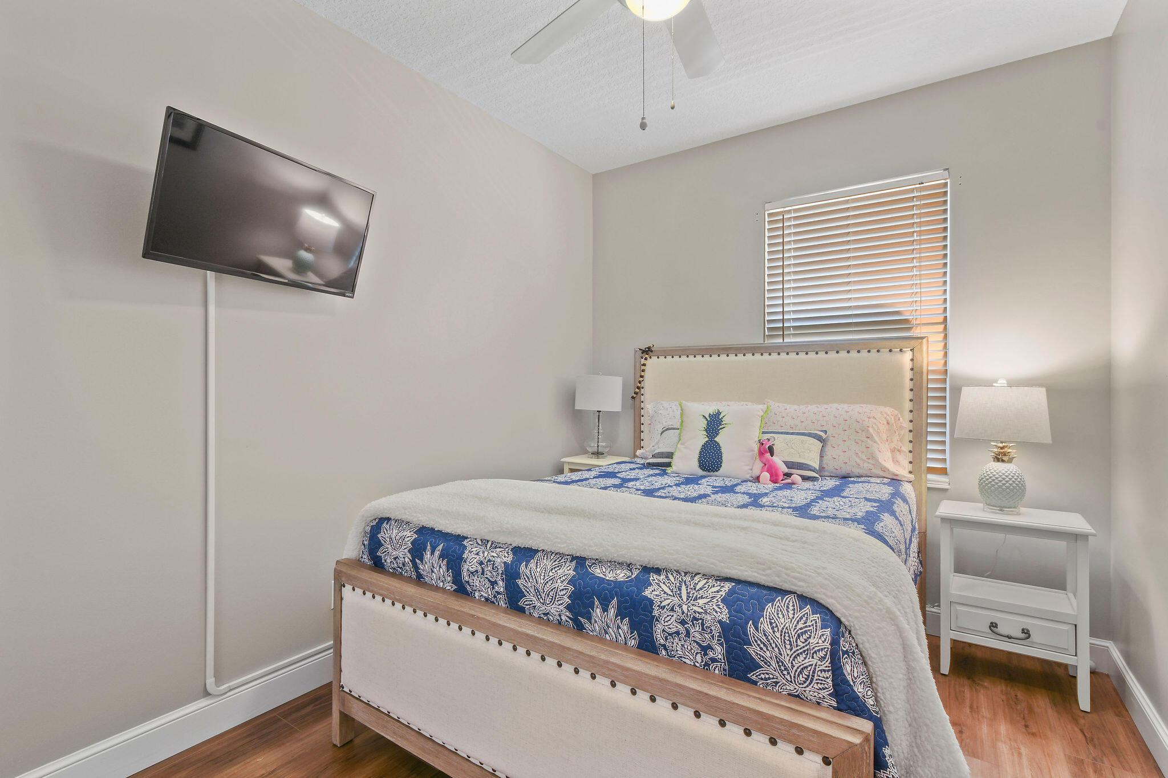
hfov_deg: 96.7
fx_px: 519
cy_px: 389
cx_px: 584
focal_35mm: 16
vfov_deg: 73.7
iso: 100
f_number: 11
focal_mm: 11
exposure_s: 3
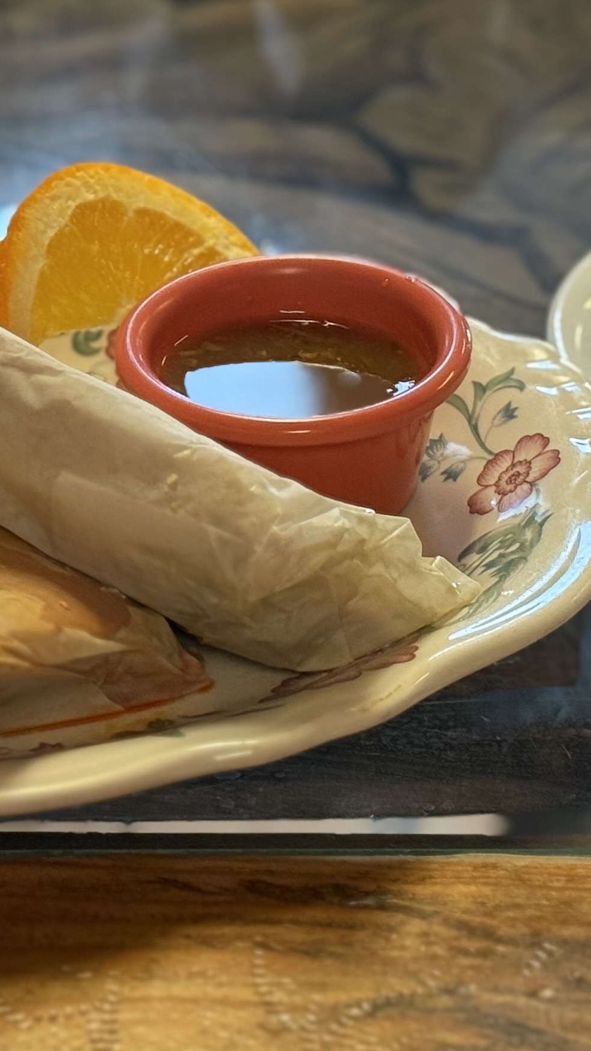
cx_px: 327
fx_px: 3344
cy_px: 163
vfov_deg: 17.7
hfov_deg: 10.1
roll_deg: -1.4
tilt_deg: -23.9
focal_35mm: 120
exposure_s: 1/60
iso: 250
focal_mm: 6.76
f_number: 1.78
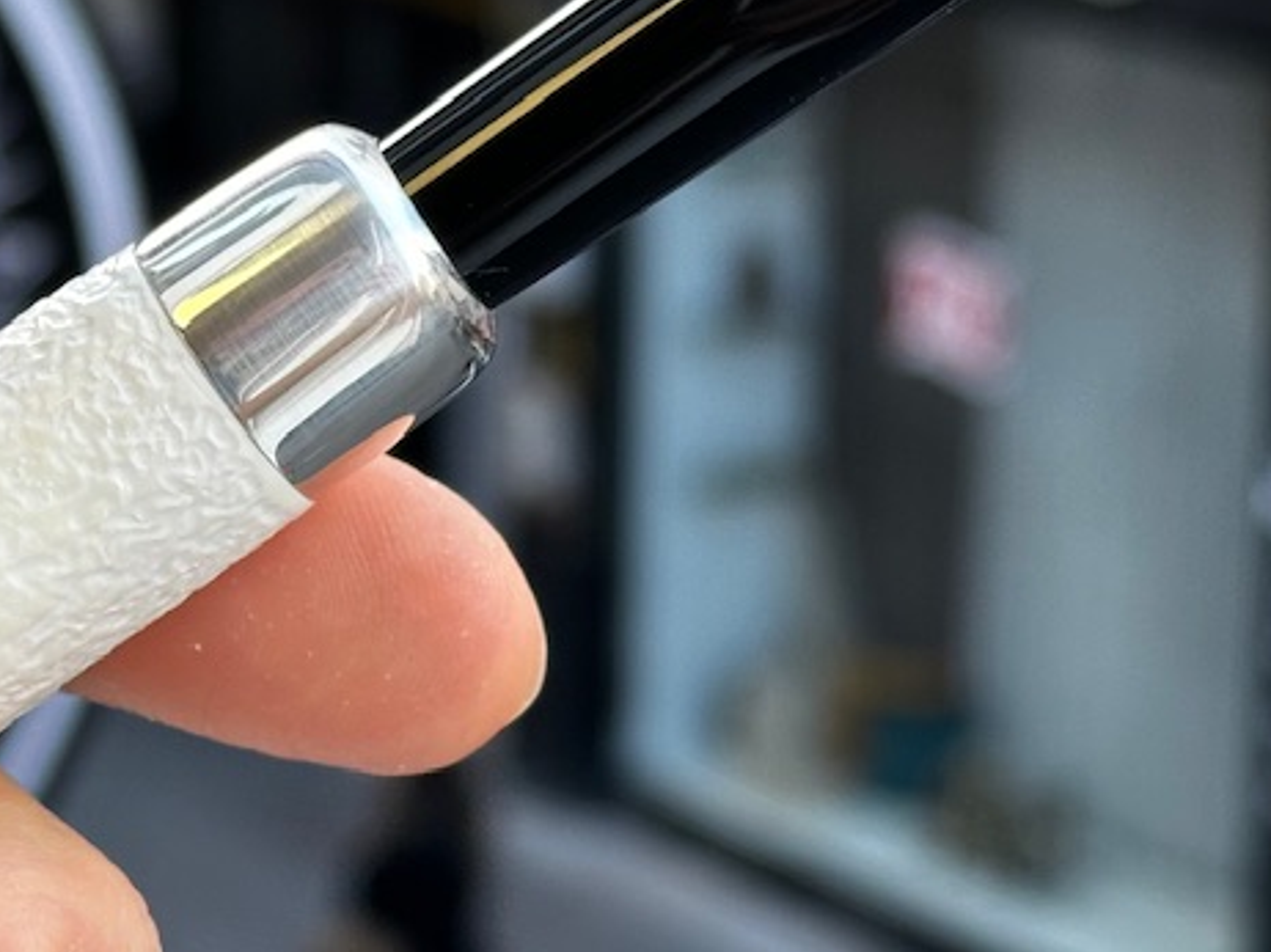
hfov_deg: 14.7
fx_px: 4881
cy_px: 424
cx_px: 195
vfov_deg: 11.1
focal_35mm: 133
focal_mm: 6.86
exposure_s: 1/178
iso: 50
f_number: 1.78
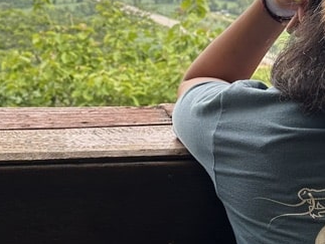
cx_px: 87
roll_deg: -2.5
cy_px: 144
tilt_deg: -17.9
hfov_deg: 25.4
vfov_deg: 19.4
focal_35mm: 76
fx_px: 714
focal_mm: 6.86
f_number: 1.78
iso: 80
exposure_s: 1/541
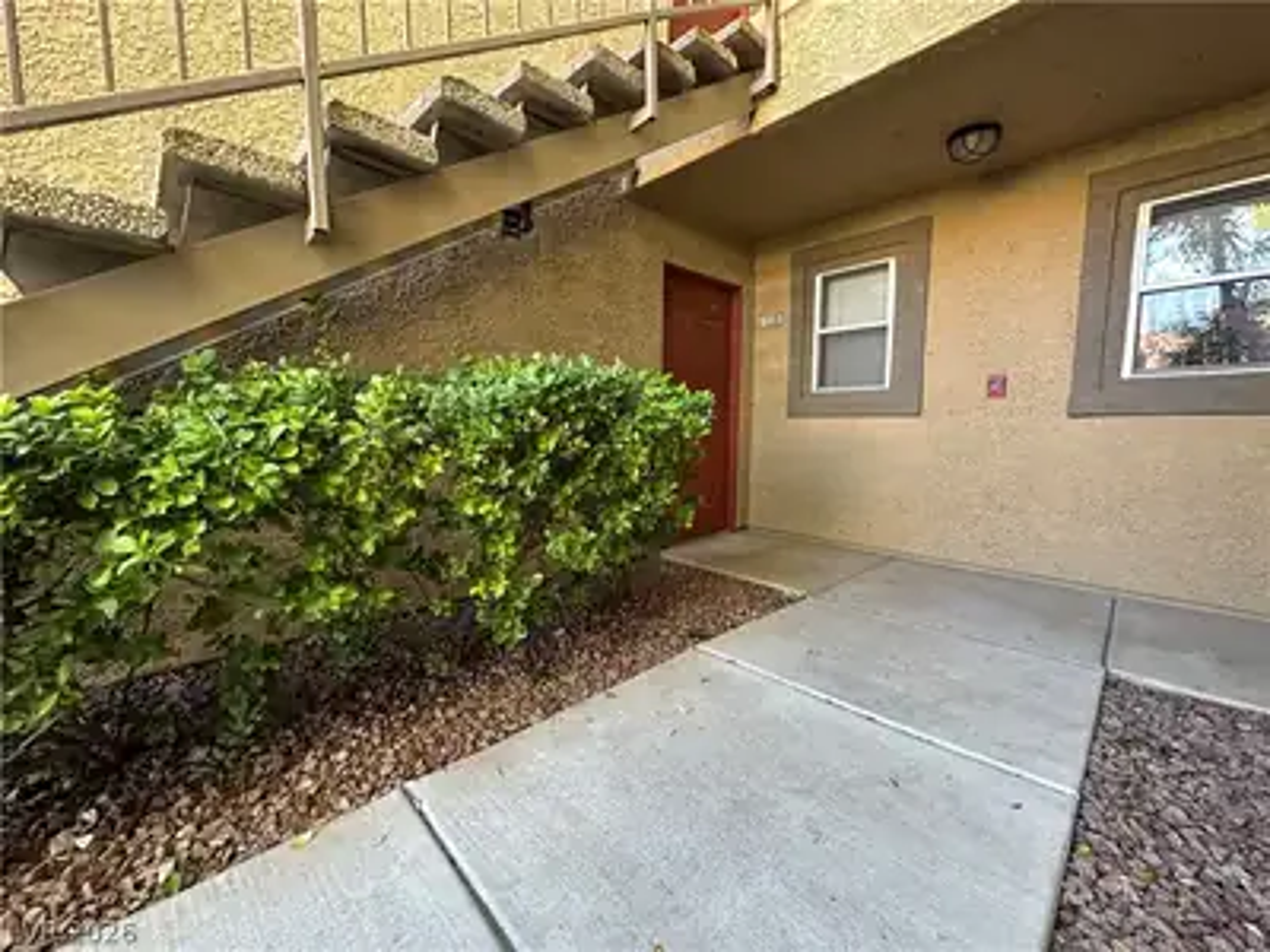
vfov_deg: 85.7
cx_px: 635
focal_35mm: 14
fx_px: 514
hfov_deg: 102.1
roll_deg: -0.3
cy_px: 476
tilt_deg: -6.0
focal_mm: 2.22
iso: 250
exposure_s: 1/99
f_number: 2.2
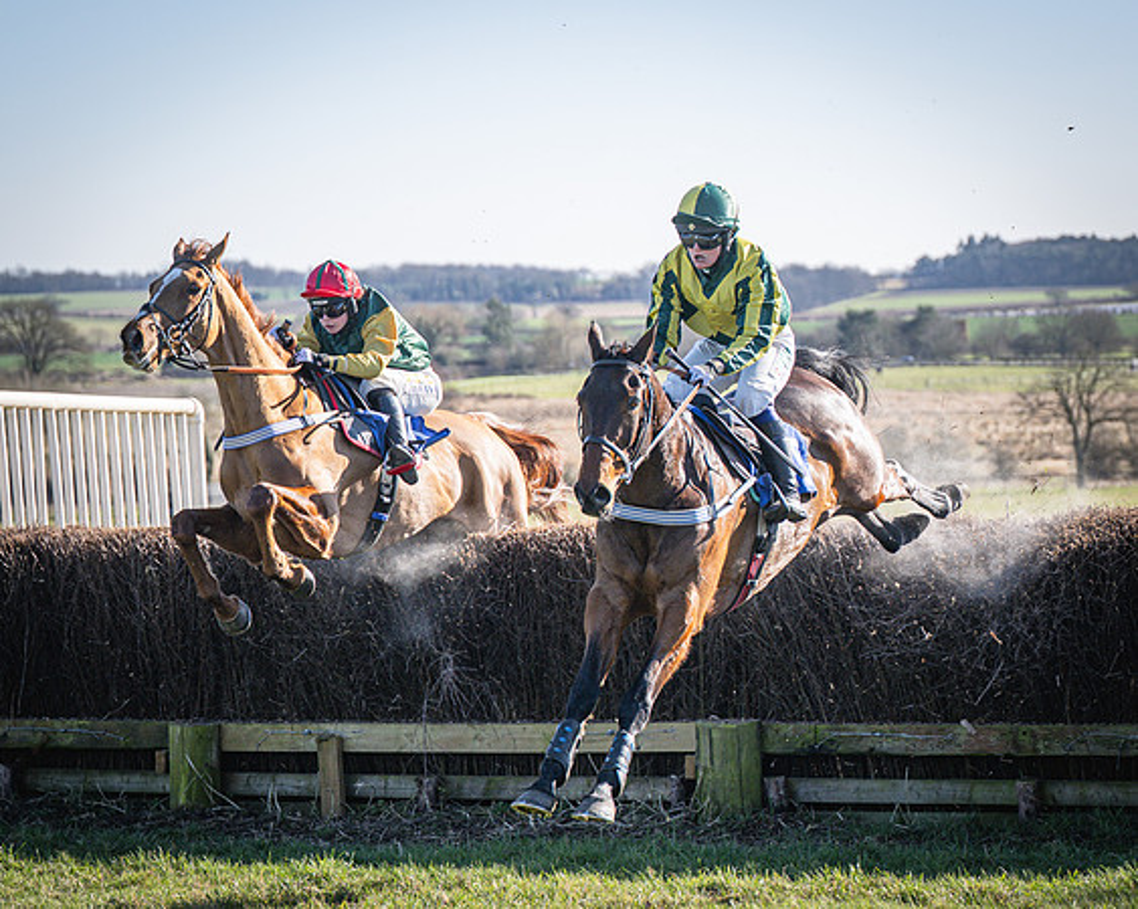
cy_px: 432
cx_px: 836
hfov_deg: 12.8
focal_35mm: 150
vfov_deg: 10.3
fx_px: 5047
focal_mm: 70
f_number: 2.8
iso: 100
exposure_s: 1/2000
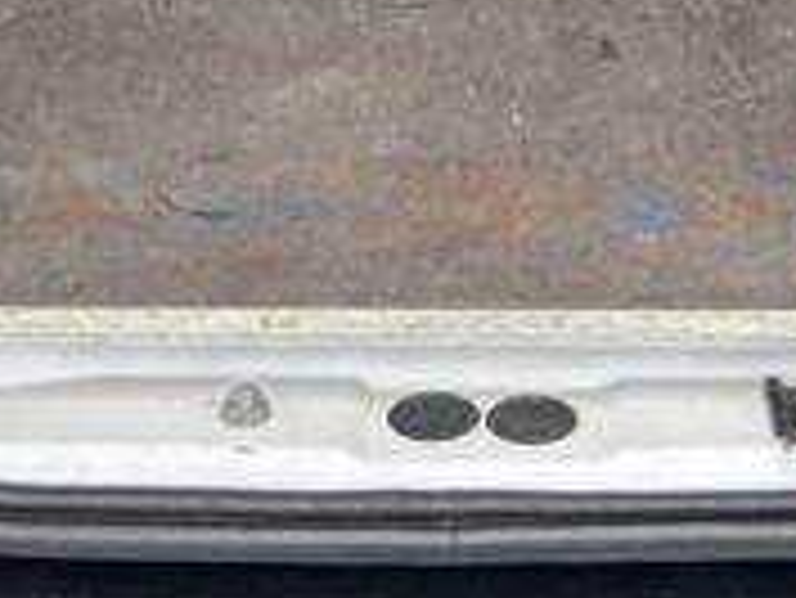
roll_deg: +0.1
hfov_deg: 17.4
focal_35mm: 113
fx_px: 2600
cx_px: 499
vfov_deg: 11.6
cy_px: -647
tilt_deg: -13.5
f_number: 1.6
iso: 50
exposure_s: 1/262
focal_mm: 5.96
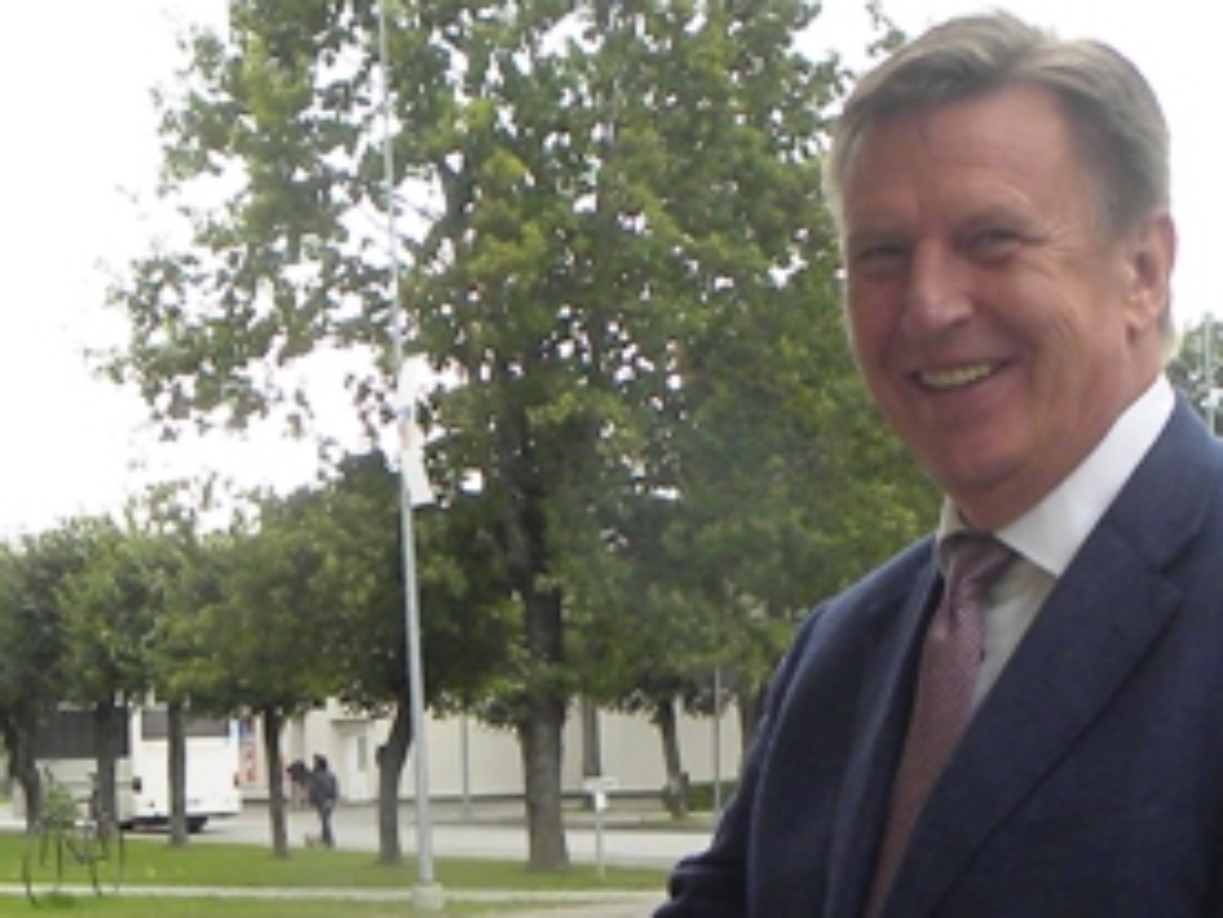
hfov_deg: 20.2
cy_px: 993
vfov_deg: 15.1
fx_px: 3393
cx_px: 278
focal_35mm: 96
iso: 64
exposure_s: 1/137
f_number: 3.5
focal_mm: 4.6
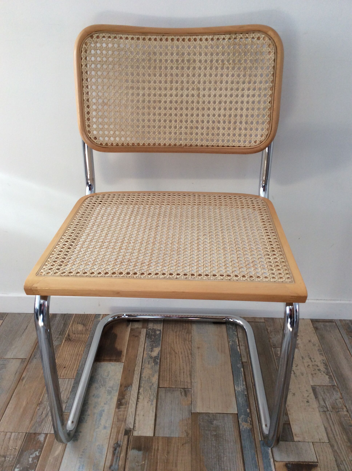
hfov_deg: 44.1
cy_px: 236
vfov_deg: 56.9
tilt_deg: -27.2
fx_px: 435
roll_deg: +0.9
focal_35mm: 32
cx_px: 176
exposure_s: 1/25
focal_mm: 3.3
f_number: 2.4
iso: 50
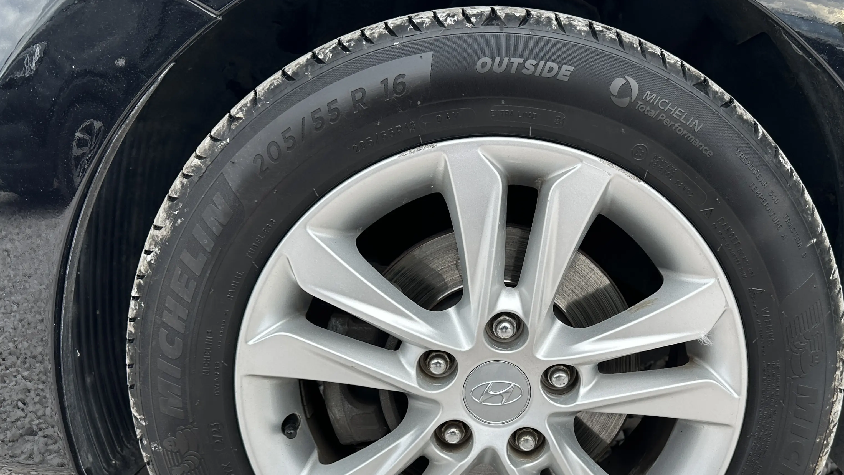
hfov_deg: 58.9
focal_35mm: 33
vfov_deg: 35.3
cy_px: 316
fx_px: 738
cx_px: 515
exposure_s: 1/390
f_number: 1.78
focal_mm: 6.86
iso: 80
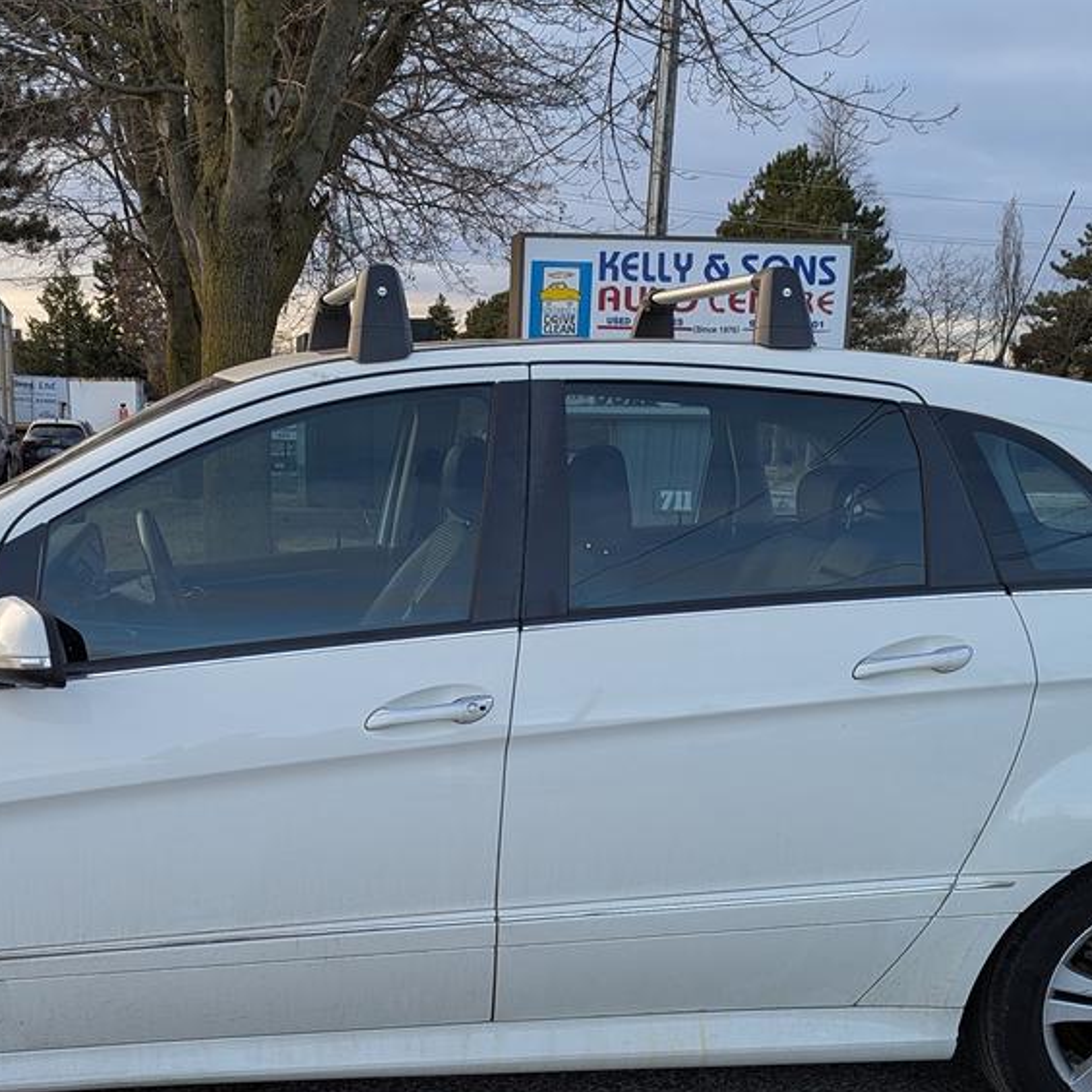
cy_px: 786
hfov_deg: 35.2
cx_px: 415
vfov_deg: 34.8
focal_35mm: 48
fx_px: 1713
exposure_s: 1/381
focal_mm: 6.81
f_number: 1.85
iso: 37
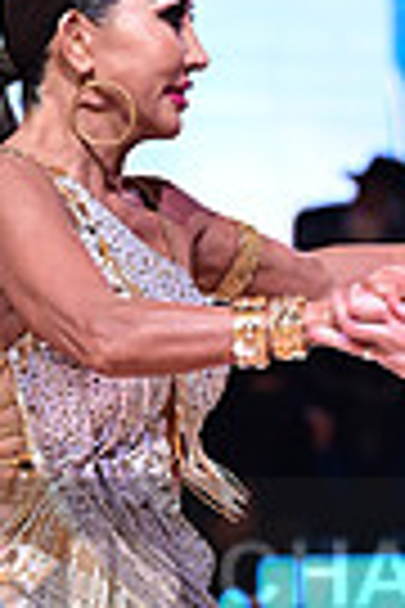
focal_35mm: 374
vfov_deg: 5.5
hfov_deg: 3.7
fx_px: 6311
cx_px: 495
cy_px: 631
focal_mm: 87
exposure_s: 1/640
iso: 1600
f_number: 2.8
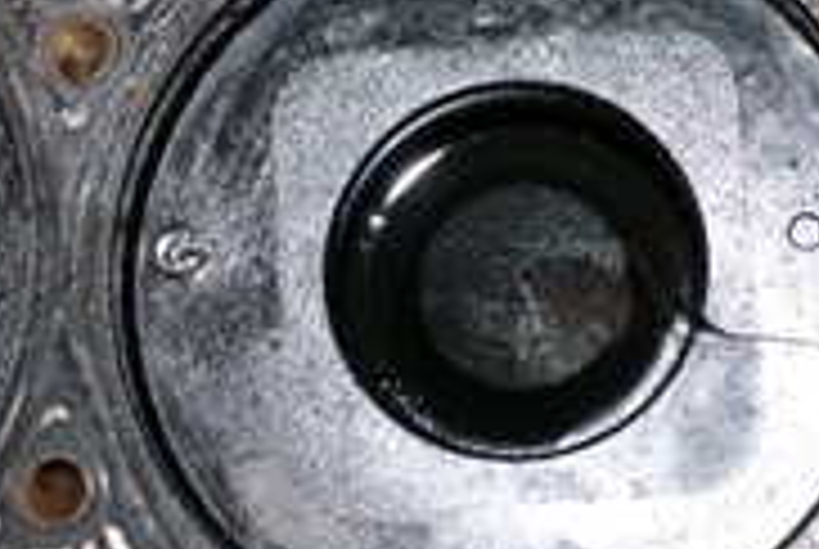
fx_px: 1846
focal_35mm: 81
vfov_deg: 16.7
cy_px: 58
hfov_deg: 24.4
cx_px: 724
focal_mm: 22
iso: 400
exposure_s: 1/60
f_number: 4
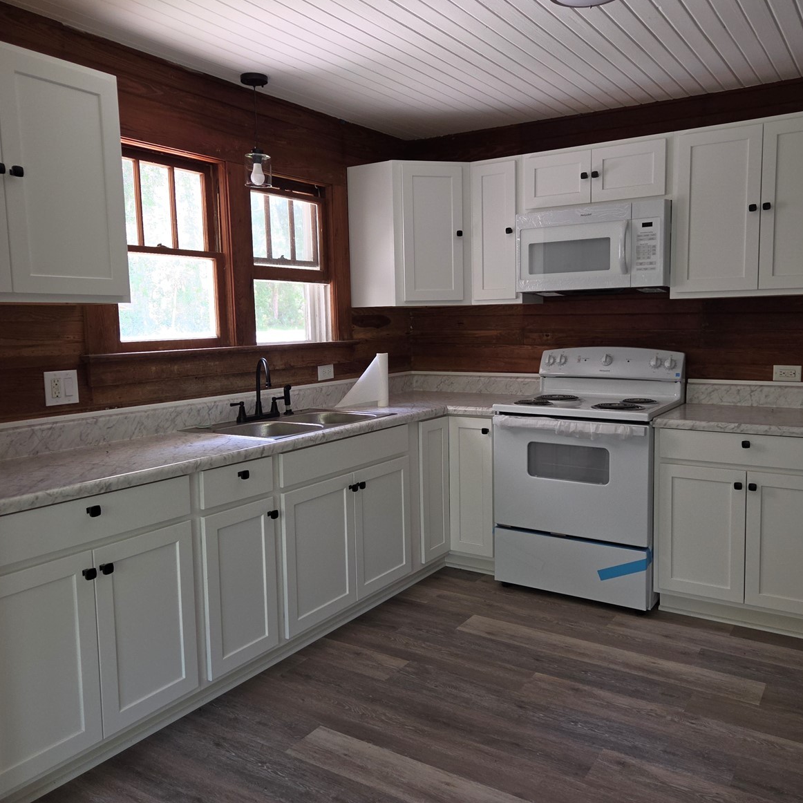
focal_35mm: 28
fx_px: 735
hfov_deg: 57.3
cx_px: 426
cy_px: 389
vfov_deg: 57.3
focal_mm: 5.4
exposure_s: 1/60
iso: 80
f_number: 1.8
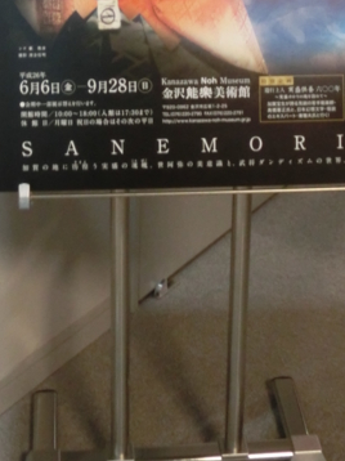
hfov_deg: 17.3
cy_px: 49
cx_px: 185
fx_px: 1131
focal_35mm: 85
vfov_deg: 22.5
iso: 800
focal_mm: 6.67
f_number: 3.9
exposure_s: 1/15
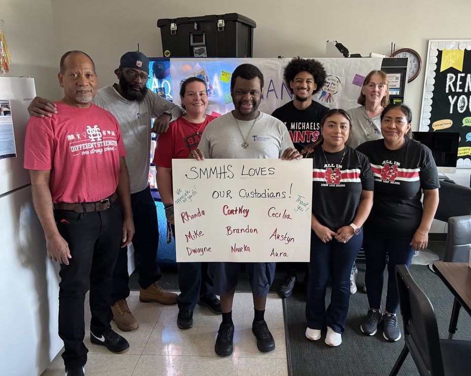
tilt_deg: -14.0
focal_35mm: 28
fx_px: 390
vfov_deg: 51.5
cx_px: 244
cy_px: 184
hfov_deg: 62.2
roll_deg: -0.1
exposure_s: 1/60
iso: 400
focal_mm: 5.96
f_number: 1.6
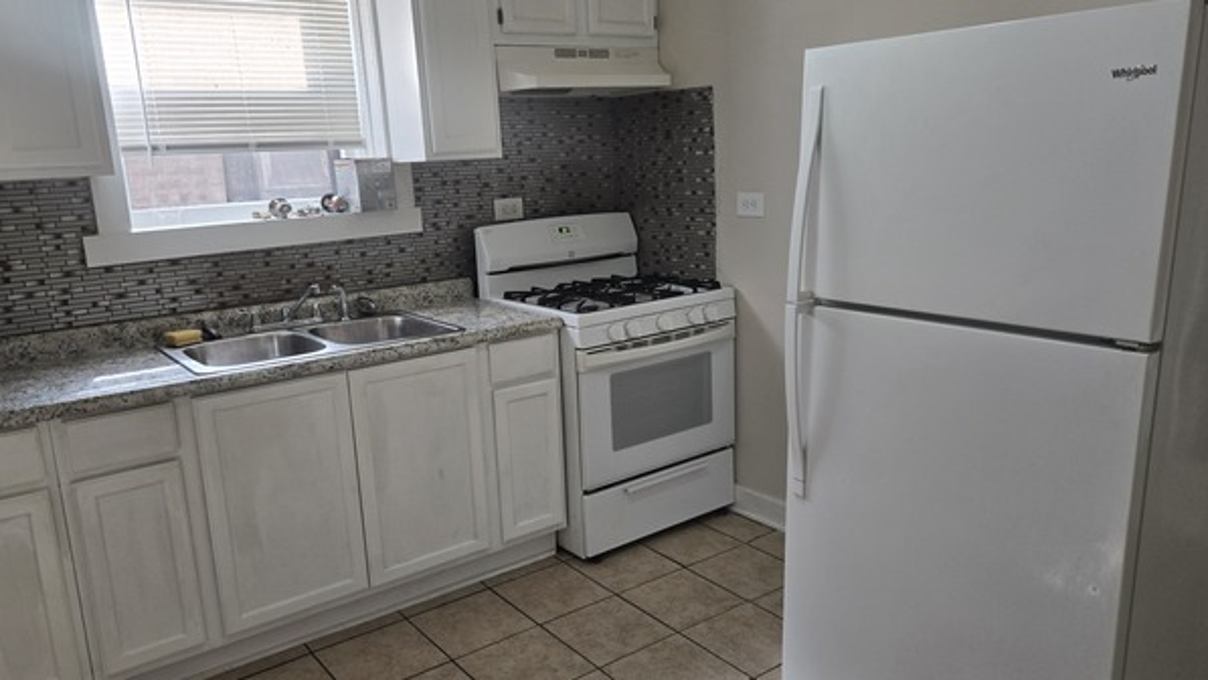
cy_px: 344
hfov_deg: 67.9
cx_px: 574
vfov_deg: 41.5
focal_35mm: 28
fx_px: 897
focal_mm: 5.4
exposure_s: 1/120
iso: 80
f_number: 1.8
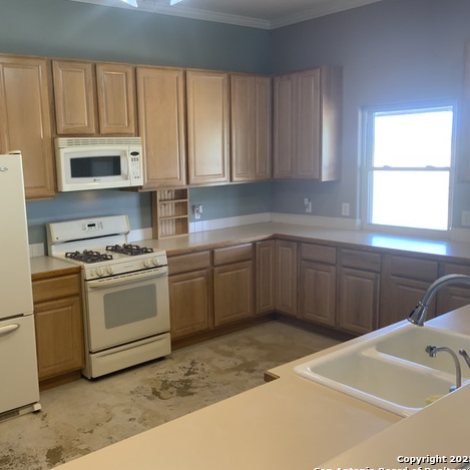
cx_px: 156
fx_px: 538
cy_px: 237
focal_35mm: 35
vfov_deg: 47.2
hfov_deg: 46.5
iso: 80
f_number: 1.8
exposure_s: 1/60
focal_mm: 3
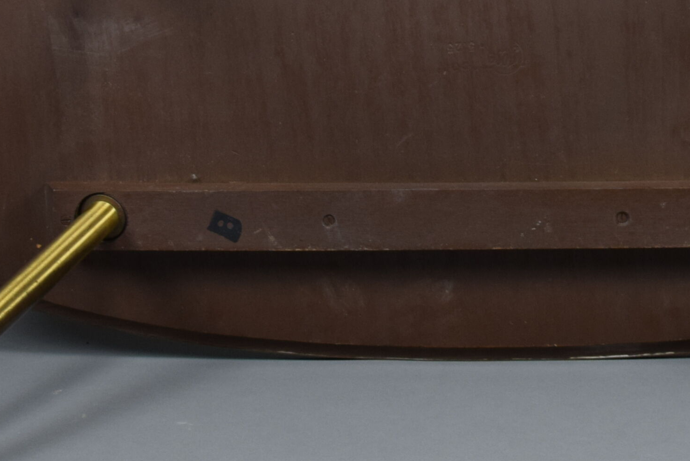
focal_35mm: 82
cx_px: 475
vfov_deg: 16.5
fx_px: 1572
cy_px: 95
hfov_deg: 24.6
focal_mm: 18
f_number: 4
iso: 640
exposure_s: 1/60
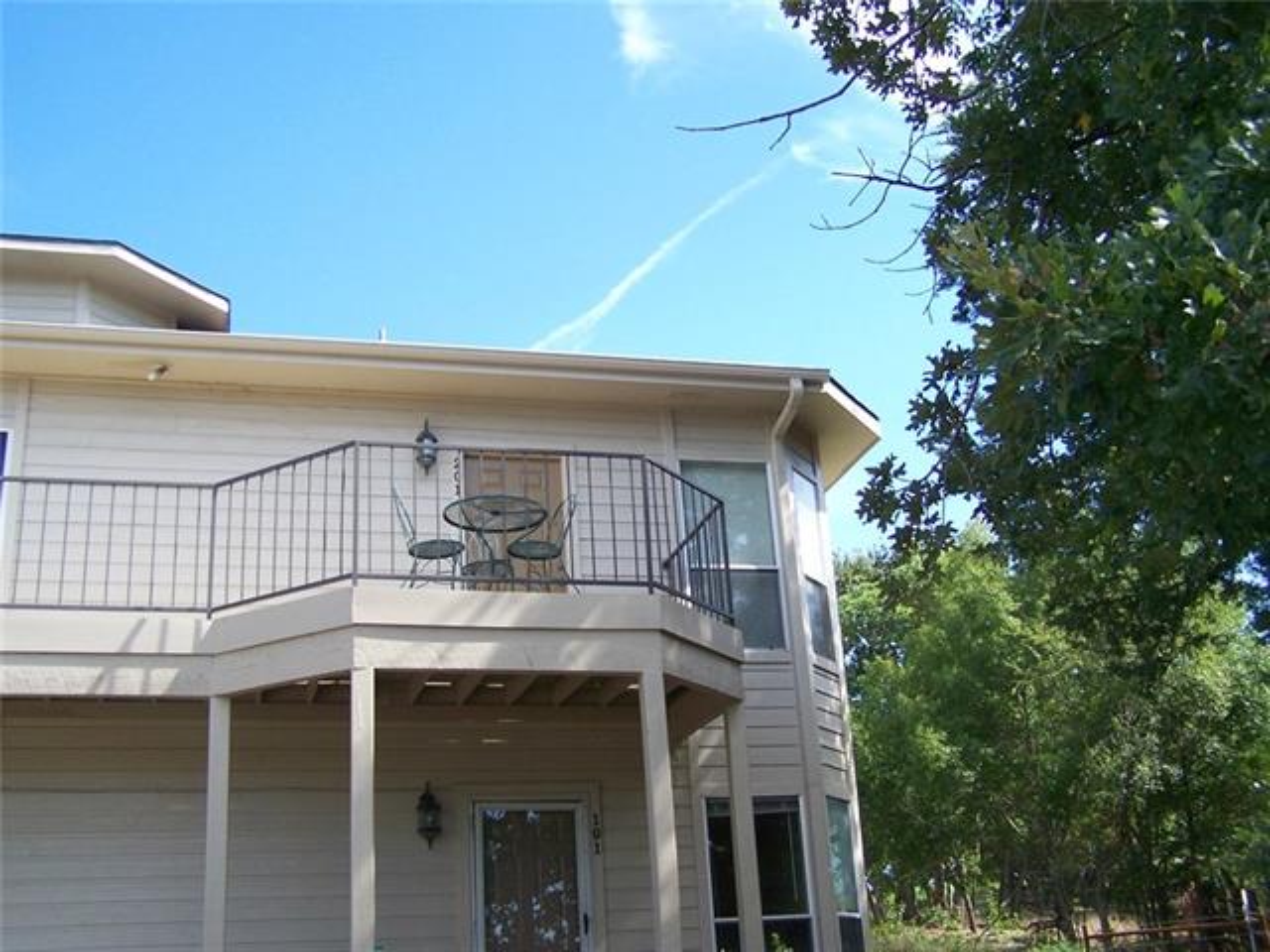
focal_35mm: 38
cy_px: 476
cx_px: 635
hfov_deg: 49.0
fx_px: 1394
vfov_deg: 37.7
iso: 80
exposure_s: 1/400
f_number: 2.8
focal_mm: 6.3
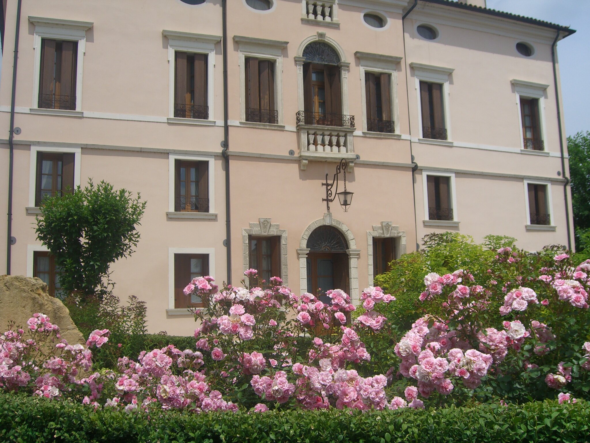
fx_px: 648
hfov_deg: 49.0
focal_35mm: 38
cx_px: 295
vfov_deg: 37.7
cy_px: 222
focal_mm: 7.9
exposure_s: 1/320
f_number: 8
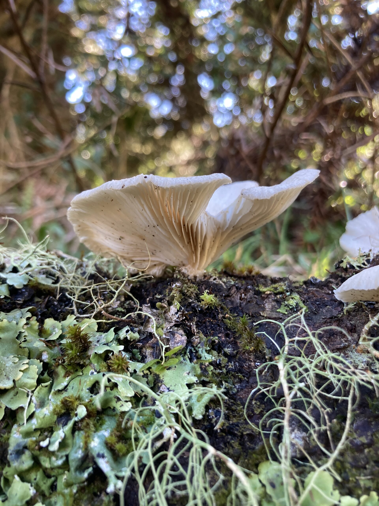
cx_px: 190
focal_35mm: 28
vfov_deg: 63.4
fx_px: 409
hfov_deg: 49.7
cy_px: 253
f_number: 1.8
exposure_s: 1/67
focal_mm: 3.99
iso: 80
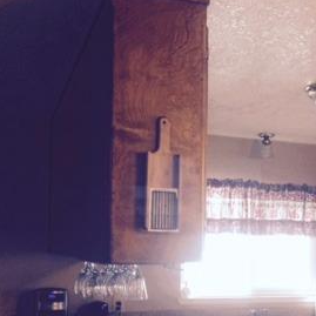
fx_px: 630
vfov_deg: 27.7
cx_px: 317
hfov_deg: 26.6
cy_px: 241
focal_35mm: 61
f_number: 2.2
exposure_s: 1/30
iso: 125
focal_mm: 4.15
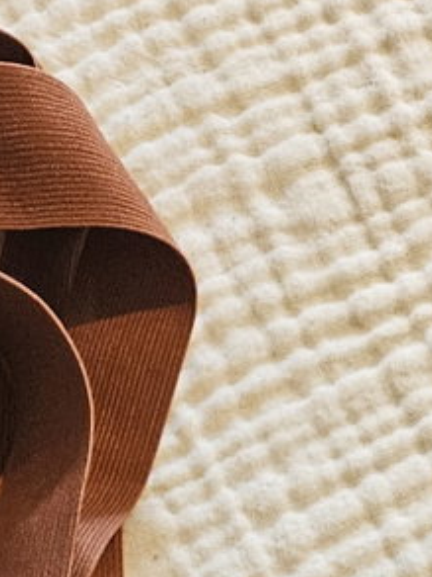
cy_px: 1473
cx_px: -89
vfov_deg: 11.7
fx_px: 2163
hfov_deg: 11.2
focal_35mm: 130
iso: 500
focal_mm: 5.4
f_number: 1.8
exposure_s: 1/100
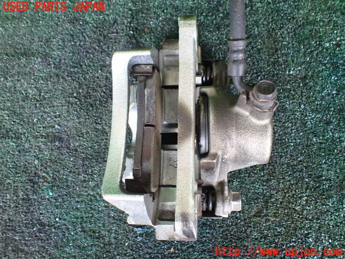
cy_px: 130
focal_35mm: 30
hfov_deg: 60.0
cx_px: 172
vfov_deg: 46.8
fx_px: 299
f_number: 2.3
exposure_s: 1/60
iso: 800
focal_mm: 5.4
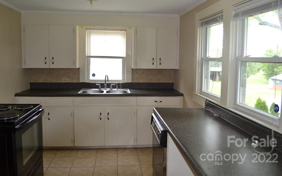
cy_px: 81
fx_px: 215
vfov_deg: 44.5
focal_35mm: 28
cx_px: 140
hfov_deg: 66.5
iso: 400
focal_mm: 18
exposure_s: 1/60
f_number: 4
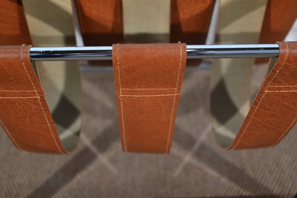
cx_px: 148
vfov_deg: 32.7
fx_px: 338
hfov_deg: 47.4
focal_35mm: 41
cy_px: 99
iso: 2800
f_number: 5.6
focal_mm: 41
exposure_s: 1/125
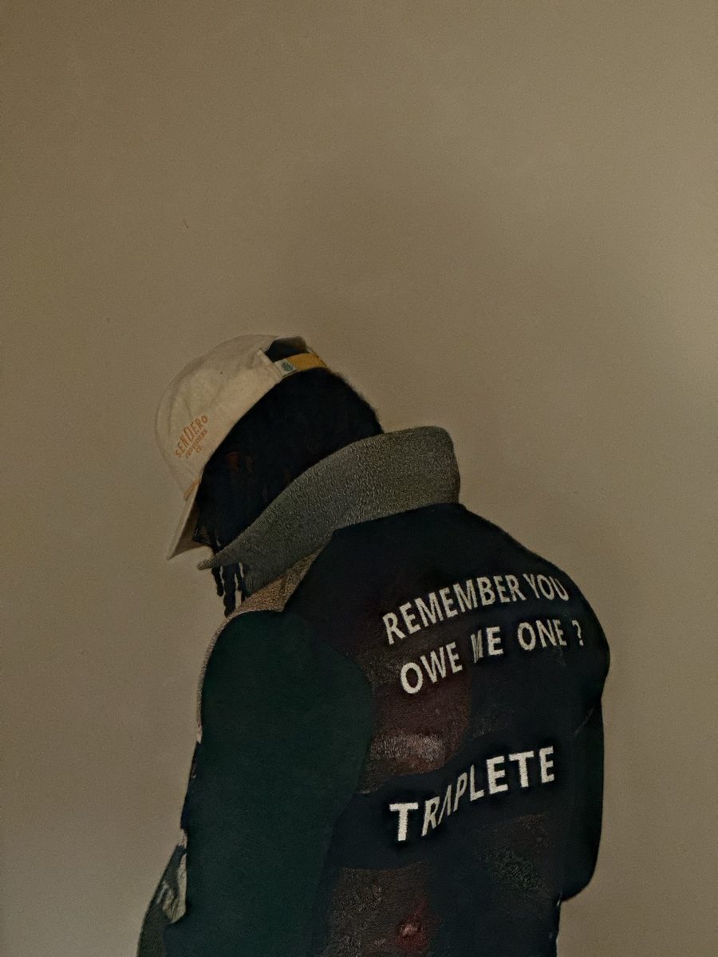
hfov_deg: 19.1
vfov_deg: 25.3
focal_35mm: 77
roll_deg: +0.2
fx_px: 2129
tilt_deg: -2.8
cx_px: 359
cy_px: 478
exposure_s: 1/41
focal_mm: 9
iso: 3200
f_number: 2.8
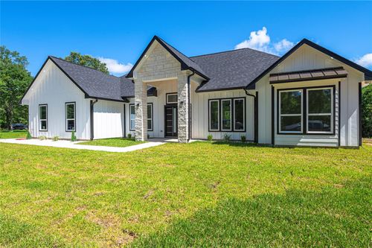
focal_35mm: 19
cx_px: 186
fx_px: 196
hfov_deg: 86.9
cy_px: 124
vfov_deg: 64.5
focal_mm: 19
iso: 125
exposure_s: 1/250
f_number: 11
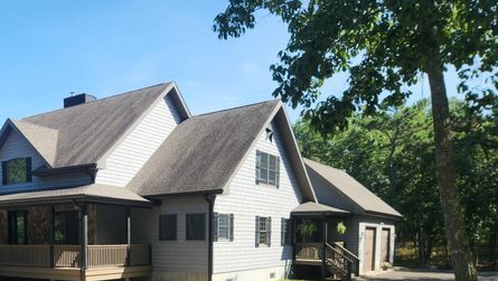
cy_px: 266
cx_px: 142
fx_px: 476
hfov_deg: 53.4
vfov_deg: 31.0
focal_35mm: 36
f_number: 1.8
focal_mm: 5.4
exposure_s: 1/717
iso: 20
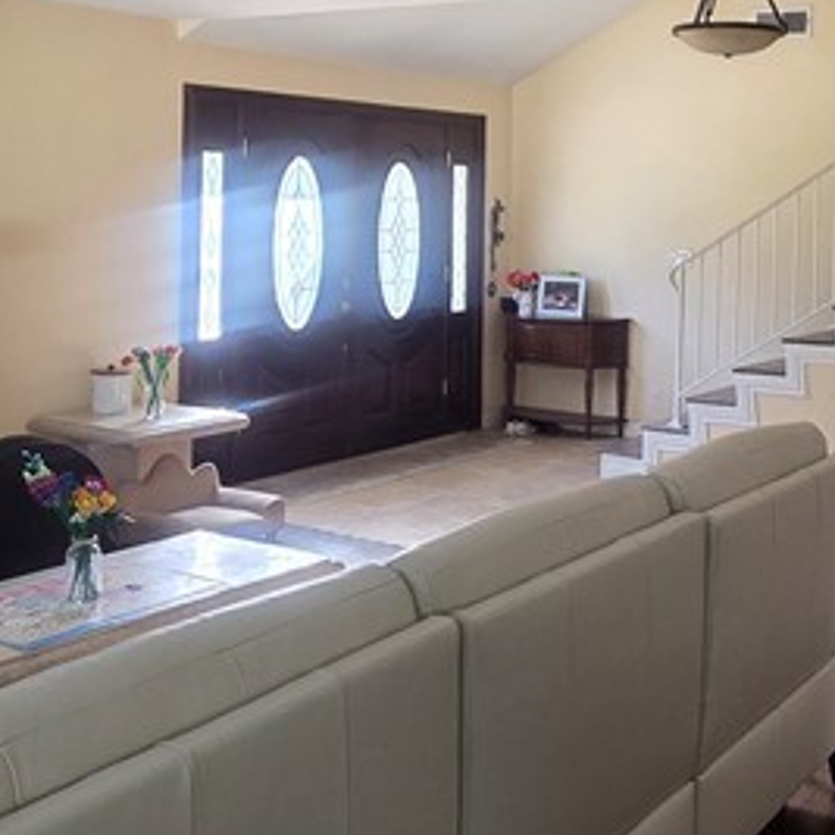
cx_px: 588
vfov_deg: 37.5
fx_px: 1201
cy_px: 219
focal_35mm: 44
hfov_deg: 37.7
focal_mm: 2.2
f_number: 2.2
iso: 250
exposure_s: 1/60
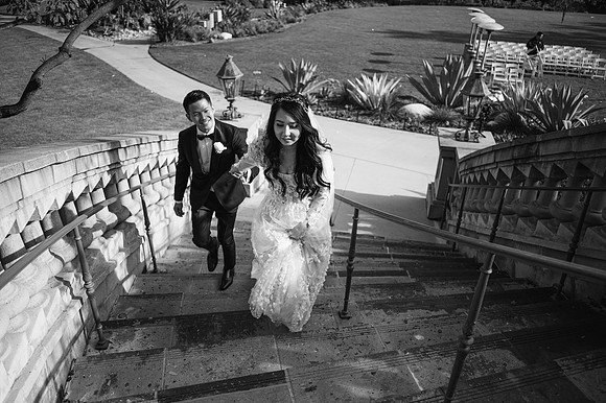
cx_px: 303
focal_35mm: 28
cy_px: 202
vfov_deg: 46.4
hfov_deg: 65.5
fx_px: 471
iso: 100
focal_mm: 28
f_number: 2.8
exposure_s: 1/2500
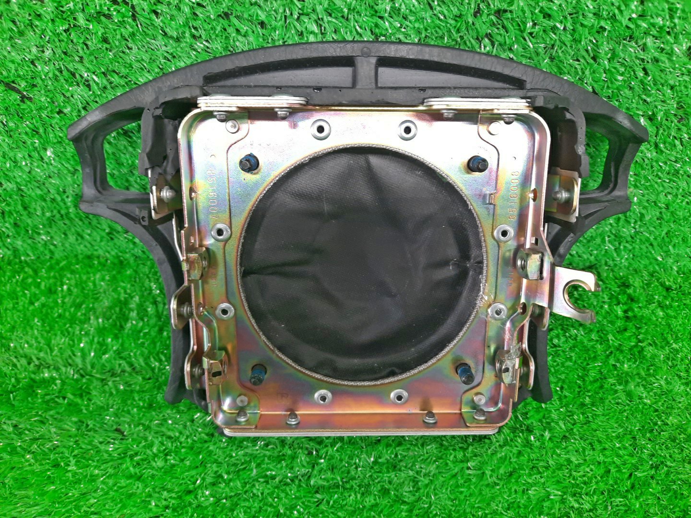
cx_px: 346
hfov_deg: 69.4
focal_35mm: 25
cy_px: 259
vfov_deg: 54.9
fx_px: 499
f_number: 2
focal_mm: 4.6
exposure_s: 1/50
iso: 252
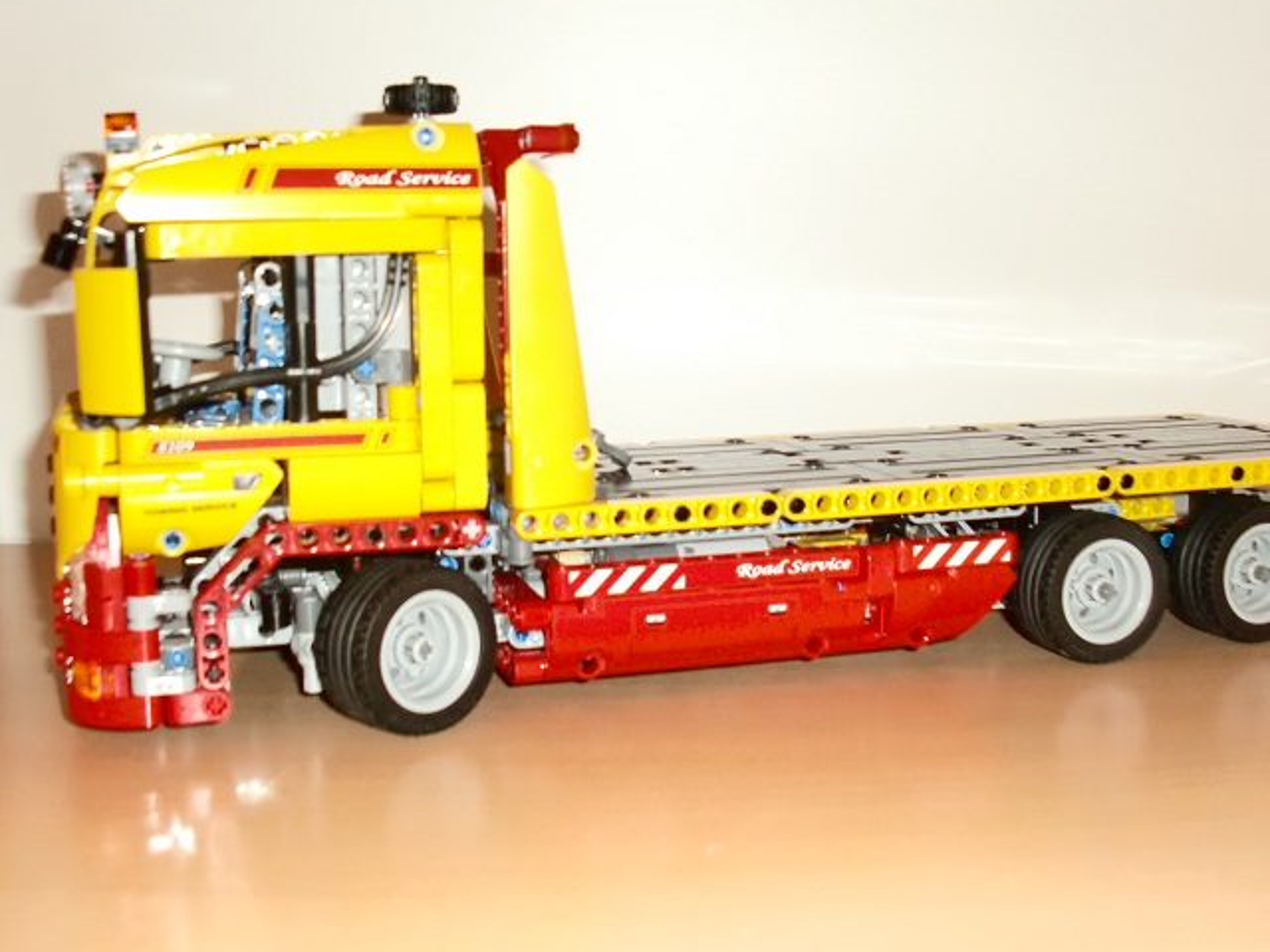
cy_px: 411
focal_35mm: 45
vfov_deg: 32.1
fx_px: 1651
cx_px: 667
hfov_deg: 42.1
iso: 400
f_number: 2.8
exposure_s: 1/60
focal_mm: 6.3
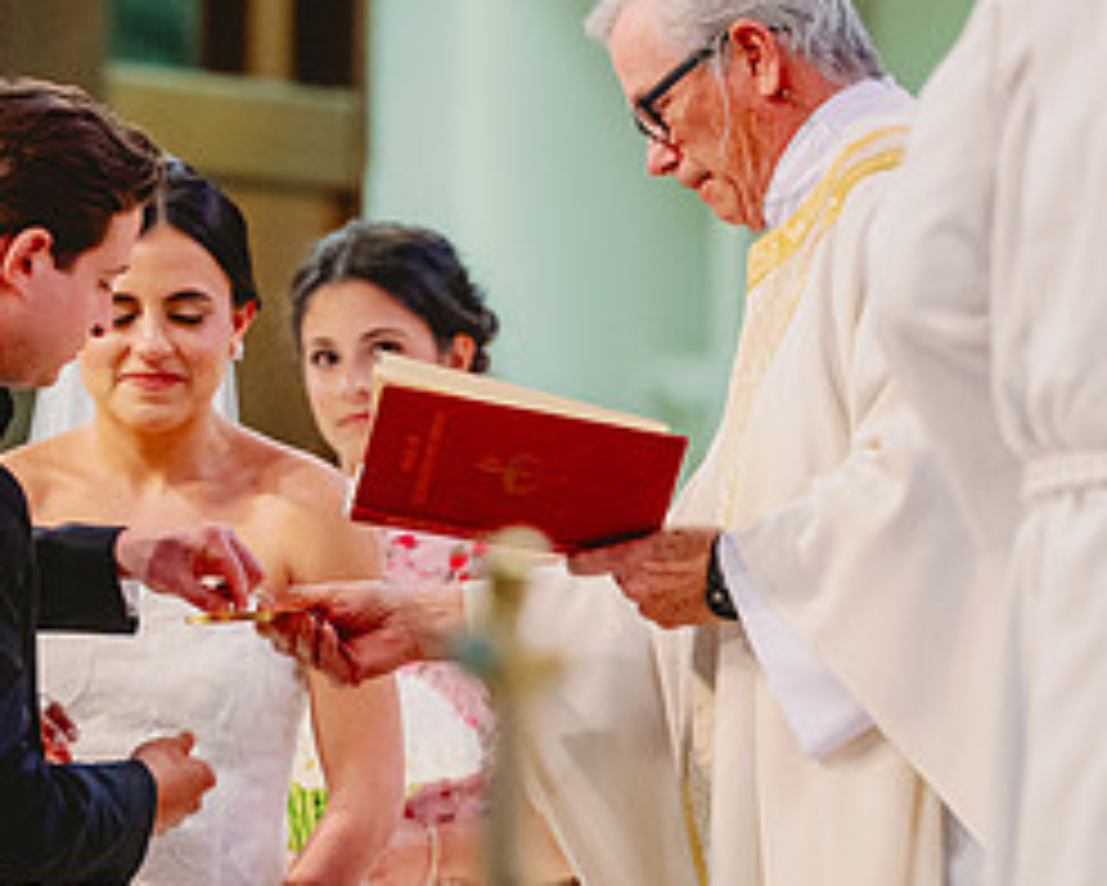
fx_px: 14487
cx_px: 252
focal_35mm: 442
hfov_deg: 4.4
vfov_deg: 3.5
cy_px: 643
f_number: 3.5
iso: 3200
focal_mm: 200
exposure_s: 1/200
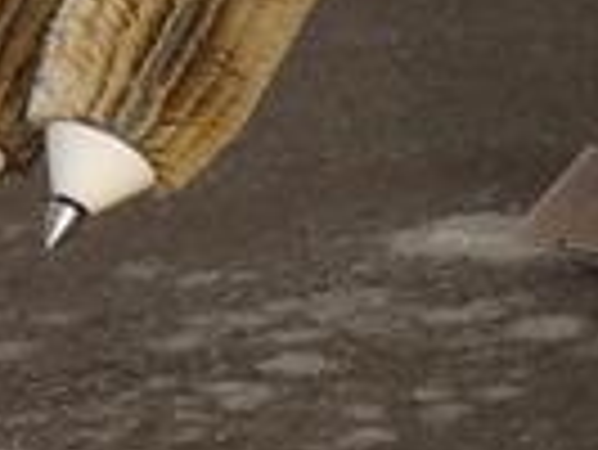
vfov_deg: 4.1
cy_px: -819
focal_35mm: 353
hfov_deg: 5.2
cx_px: 1969
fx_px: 6104
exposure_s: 1/250
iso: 160
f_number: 6.3
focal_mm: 23
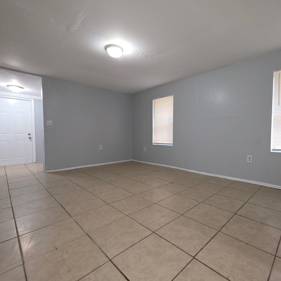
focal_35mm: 16
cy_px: 141
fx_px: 147
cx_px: 165
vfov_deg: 87.4
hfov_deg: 86.6
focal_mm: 2.2
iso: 200
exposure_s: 1/40
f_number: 1.9
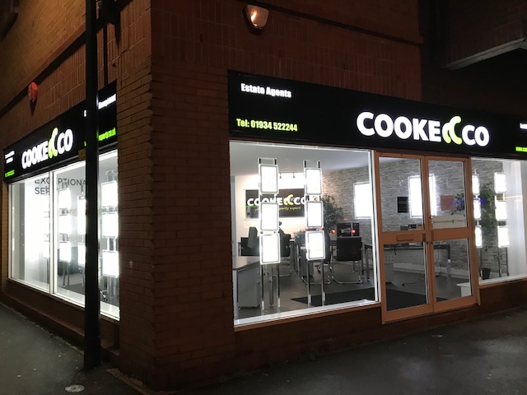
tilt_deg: +4.7
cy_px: 198
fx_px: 426
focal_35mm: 28
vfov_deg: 49.7
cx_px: 264
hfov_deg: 63.4
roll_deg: +2.1
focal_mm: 3.99
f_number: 1.8
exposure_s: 1/17
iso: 80
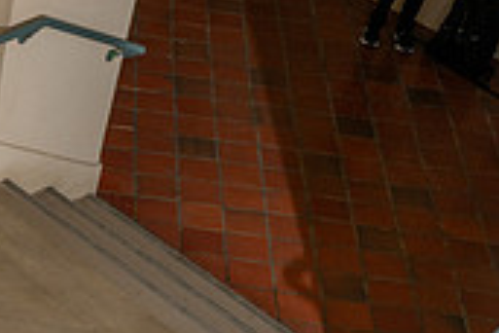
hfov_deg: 19.1
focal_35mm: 97
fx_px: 1344
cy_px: 501
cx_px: -184
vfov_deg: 13.3
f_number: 2.8
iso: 200
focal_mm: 24
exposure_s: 1/200
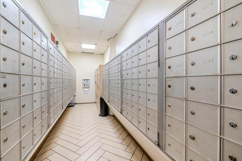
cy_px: 76
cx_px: 117
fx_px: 94
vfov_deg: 81.1
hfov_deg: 104.2
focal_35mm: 14
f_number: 8
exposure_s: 1/10
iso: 100
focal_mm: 12
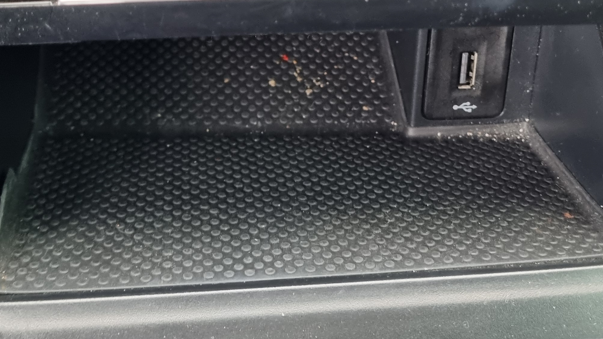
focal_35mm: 57
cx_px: 289
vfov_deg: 20.2
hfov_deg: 36.6
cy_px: -24
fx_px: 911
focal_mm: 5.4
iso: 500
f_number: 1.8
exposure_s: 1/30
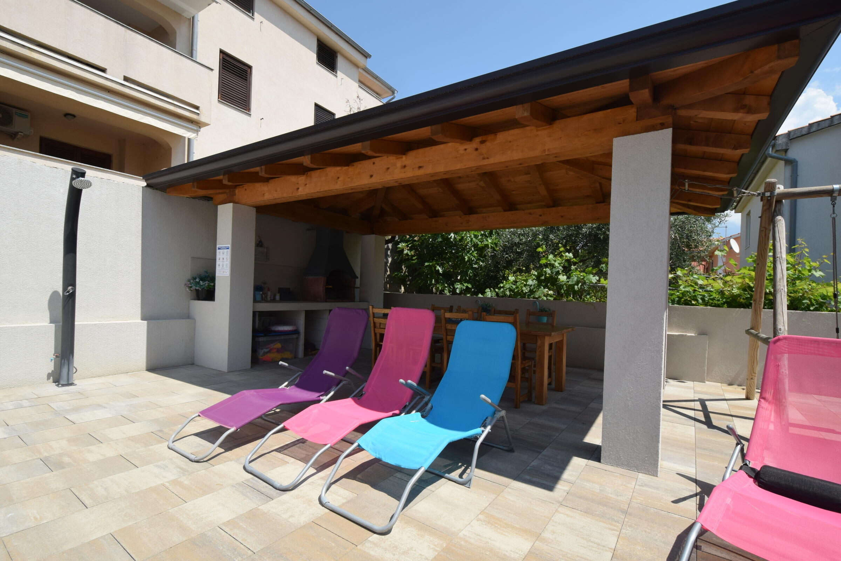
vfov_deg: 77.3
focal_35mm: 15
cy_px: 280
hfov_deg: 100.4
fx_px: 350
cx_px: 420
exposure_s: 1/320
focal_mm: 10
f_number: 9
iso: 200
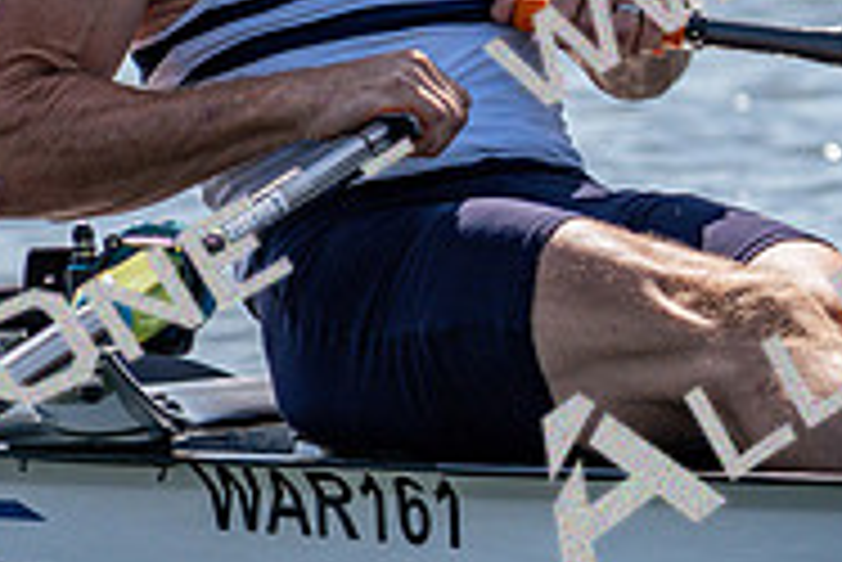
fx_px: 14512
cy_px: 182
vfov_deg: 2.2
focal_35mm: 620
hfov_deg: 3.3
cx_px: 158
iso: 200
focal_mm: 200
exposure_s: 1/2000
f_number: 5.6
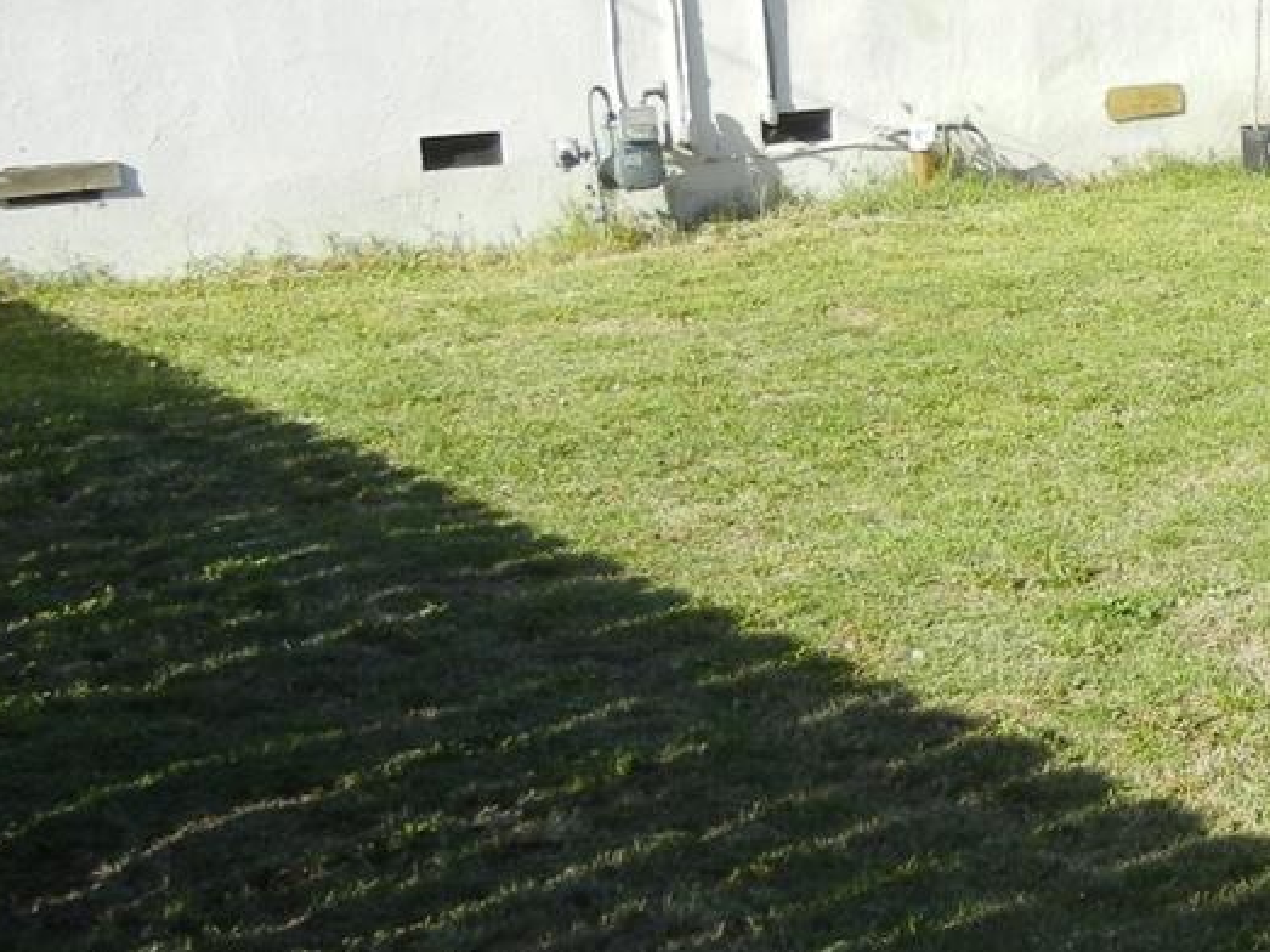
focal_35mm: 86
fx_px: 3154
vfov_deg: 17.2
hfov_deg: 21.2
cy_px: 546
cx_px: 1523
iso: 160
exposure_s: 1/855
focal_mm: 5.4
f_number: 3.5
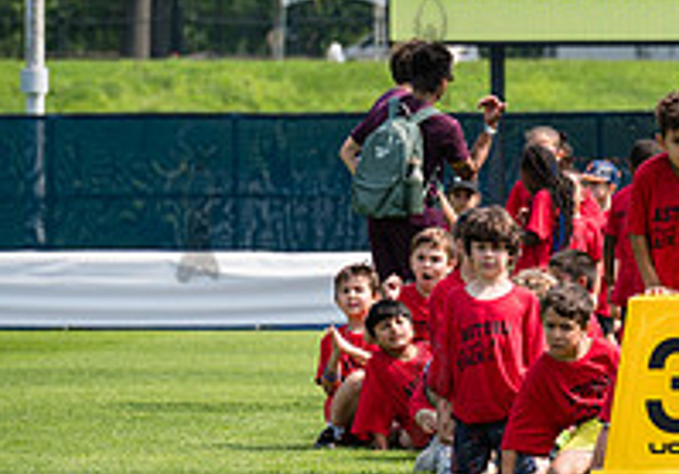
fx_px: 8728
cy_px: 218
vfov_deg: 3.1
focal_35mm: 456
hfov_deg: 4.4
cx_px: 839
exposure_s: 1/400
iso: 100
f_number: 5
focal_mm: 150
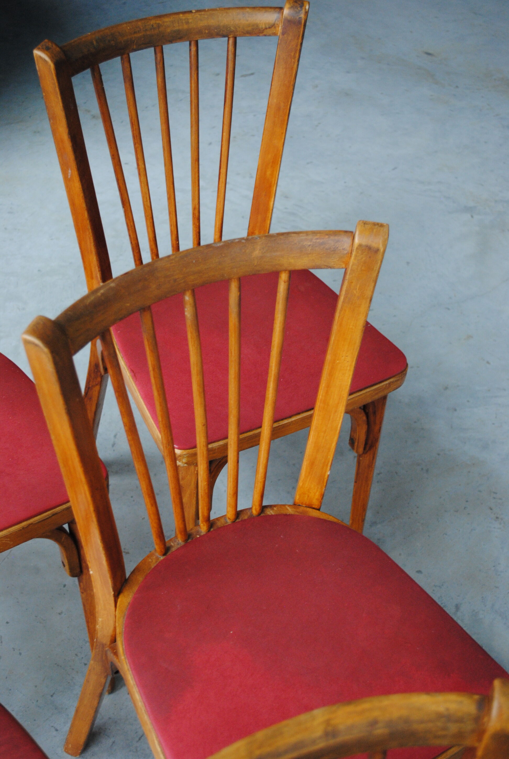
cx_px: 254
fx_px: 1013
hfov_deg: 28.2
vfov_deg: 41.0
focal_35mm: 48
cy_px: 380
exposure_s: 1/30
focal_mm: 32
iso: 640
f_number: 4.8
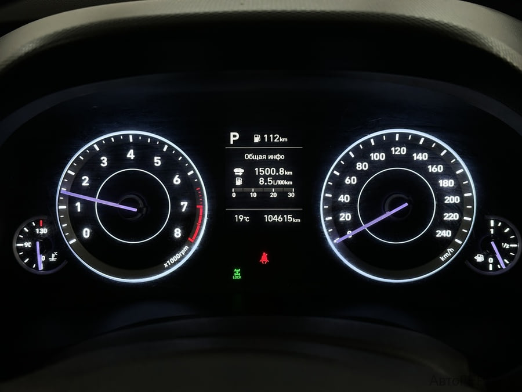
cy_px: 196
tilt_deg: -26.0
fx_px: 724
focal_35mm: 48
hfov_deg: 39.7
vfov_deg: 30.3
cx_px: 261
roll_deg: +0.8
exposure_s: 1/100
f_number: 1.78
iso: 80
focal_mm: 6.86
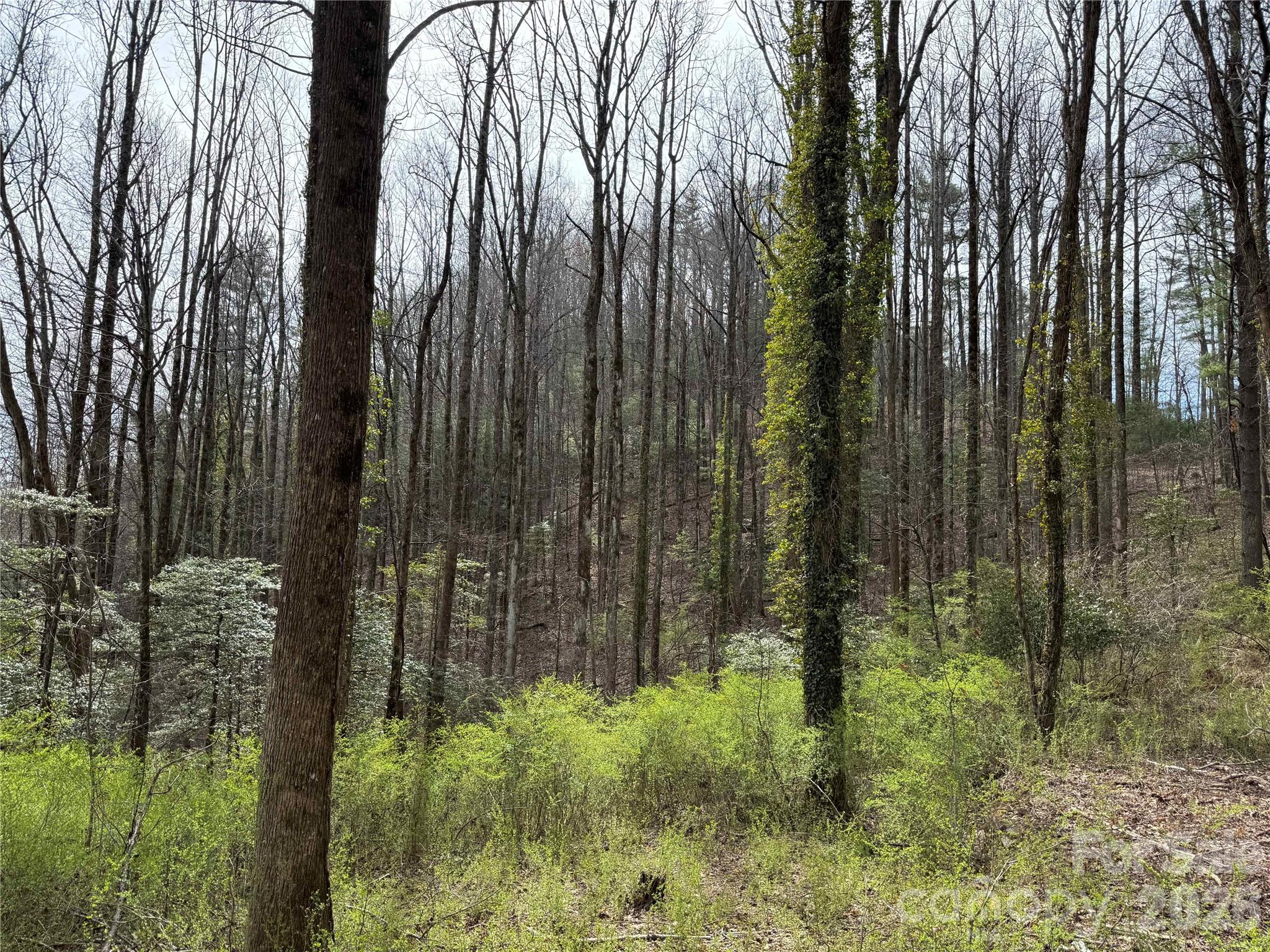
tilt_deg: +5.4
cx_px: 635
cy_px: 476
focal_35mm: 24
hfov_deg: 71.6
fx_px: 881
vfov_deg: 56.8
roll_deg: -2.1
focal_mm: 6.76
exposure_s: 1/1076
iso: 80
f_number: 1.78
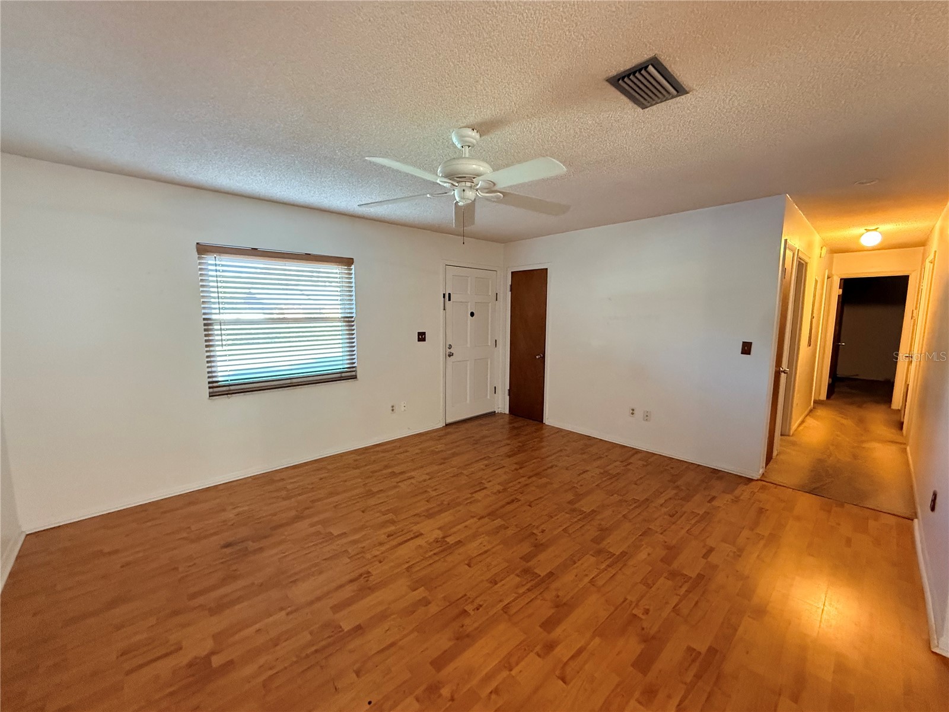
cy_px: 356
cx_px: 474
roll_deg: -0.2
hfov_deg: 102.1
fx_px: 384
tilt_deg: -5.8
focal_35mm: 14
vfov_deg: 85.7
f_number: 2.2
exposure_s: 1/60
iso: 800
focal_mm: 2.22
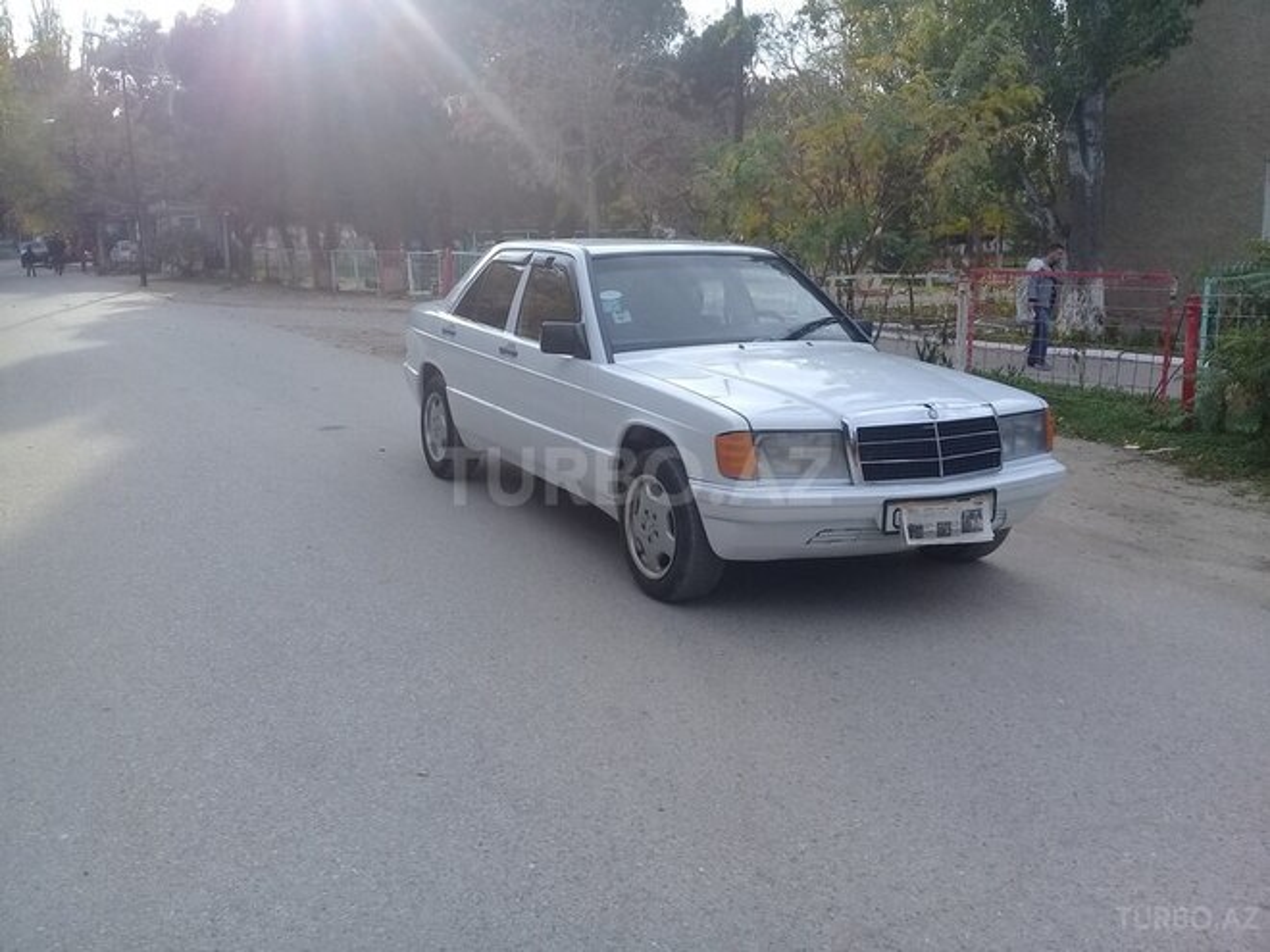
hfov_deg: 58.4
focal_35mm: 31
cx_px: 635
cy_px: 476
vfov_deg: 45.4
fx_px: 1137
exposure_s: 1/467
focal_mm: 3.3
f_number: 2.2
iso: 50
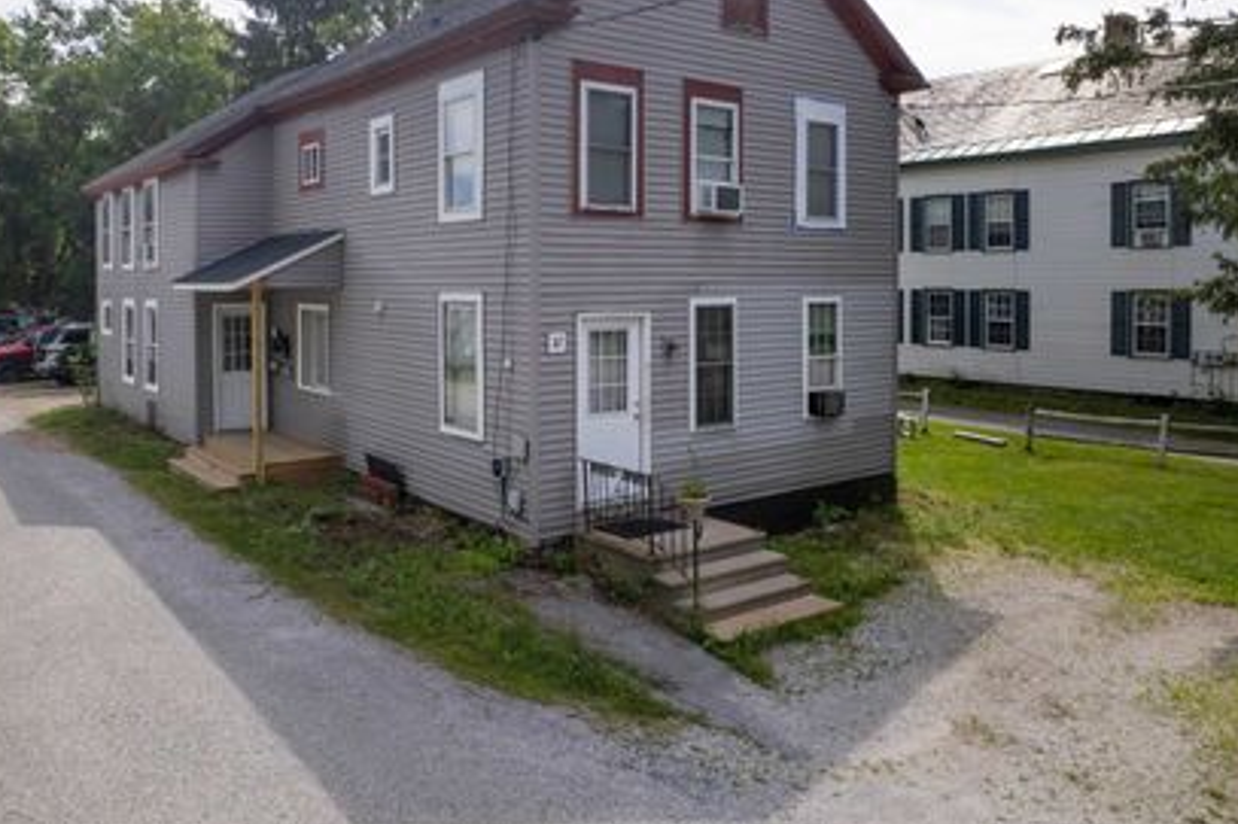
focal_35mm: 27
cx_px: 523
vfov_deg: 47.6
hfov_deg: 67.0
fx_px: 928
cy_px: 330
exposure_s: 1/320
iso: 100
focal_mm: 8.38
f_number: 2.8
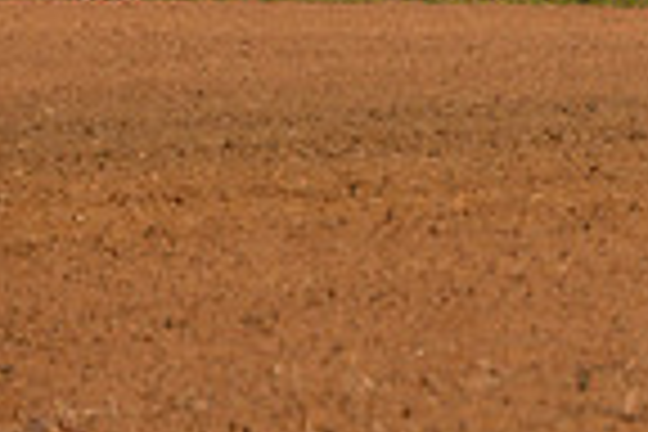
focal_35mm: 804
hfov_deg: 2.6
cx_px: 1260
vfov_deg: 1.7
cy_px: -207
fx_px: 14471
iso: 1000
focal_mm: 200
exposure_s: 1/1000
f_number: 7.1
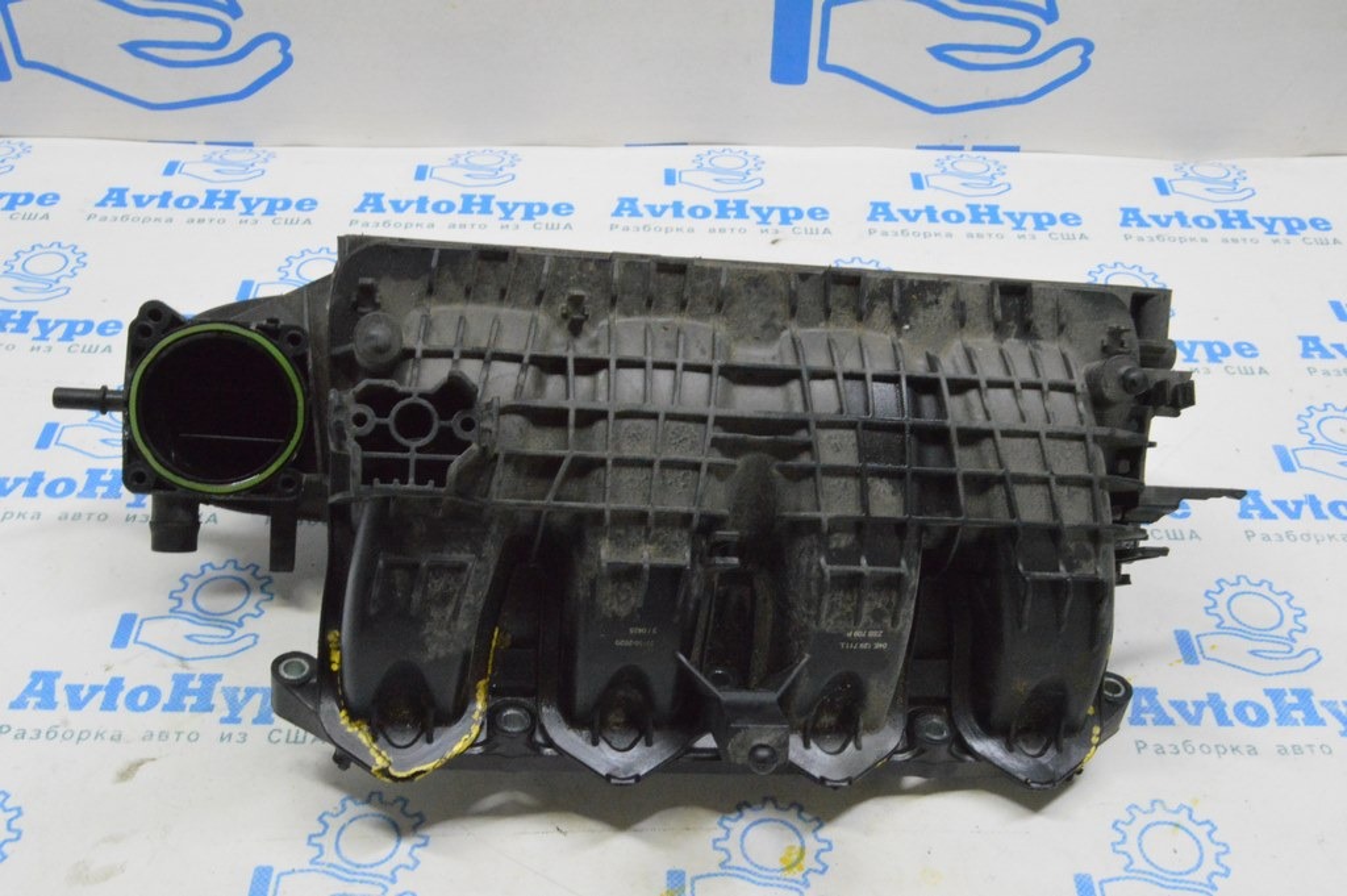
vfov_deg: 34.2
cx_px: 674
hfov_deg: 49.6
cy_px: 448
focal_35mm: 39
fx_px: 1458
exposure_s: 1/20
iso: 6400
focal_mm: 26
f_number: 20
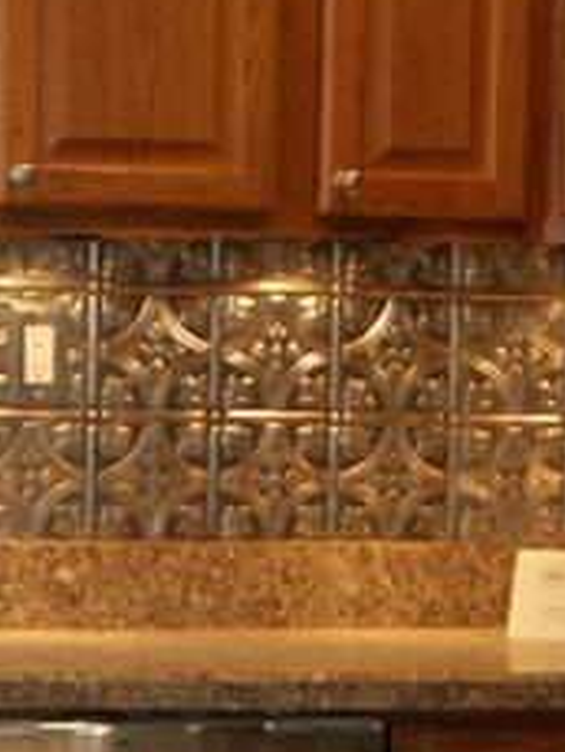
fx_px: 5762
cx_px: 305
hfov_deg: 5.6
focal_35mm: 265
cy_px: 1075
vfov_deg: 7.4
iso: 100
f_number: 2.8
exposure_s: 1/50
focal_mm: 28
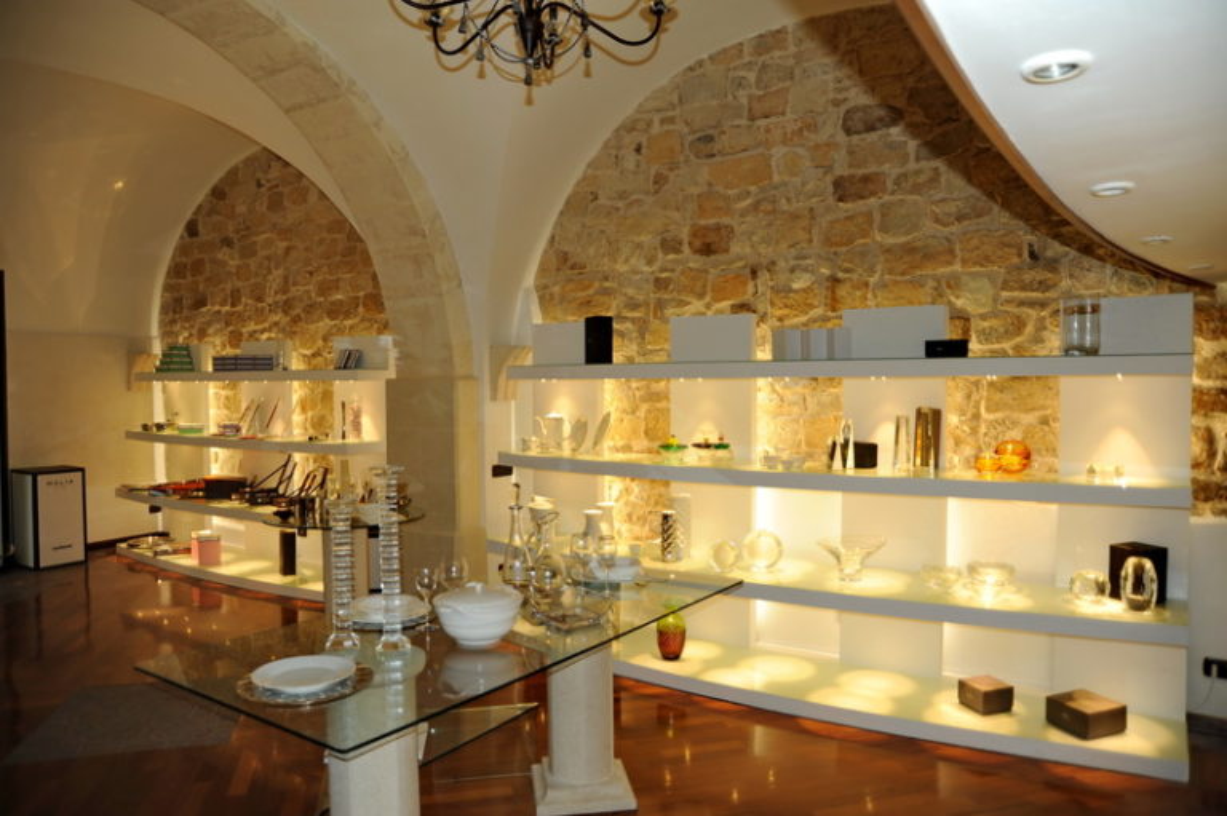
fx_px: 817
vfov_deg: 53.1
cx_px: 614
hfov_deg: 73.8
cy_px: 408
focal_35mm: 24
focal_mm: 24
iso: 250
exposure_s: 1/60
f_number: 3.5
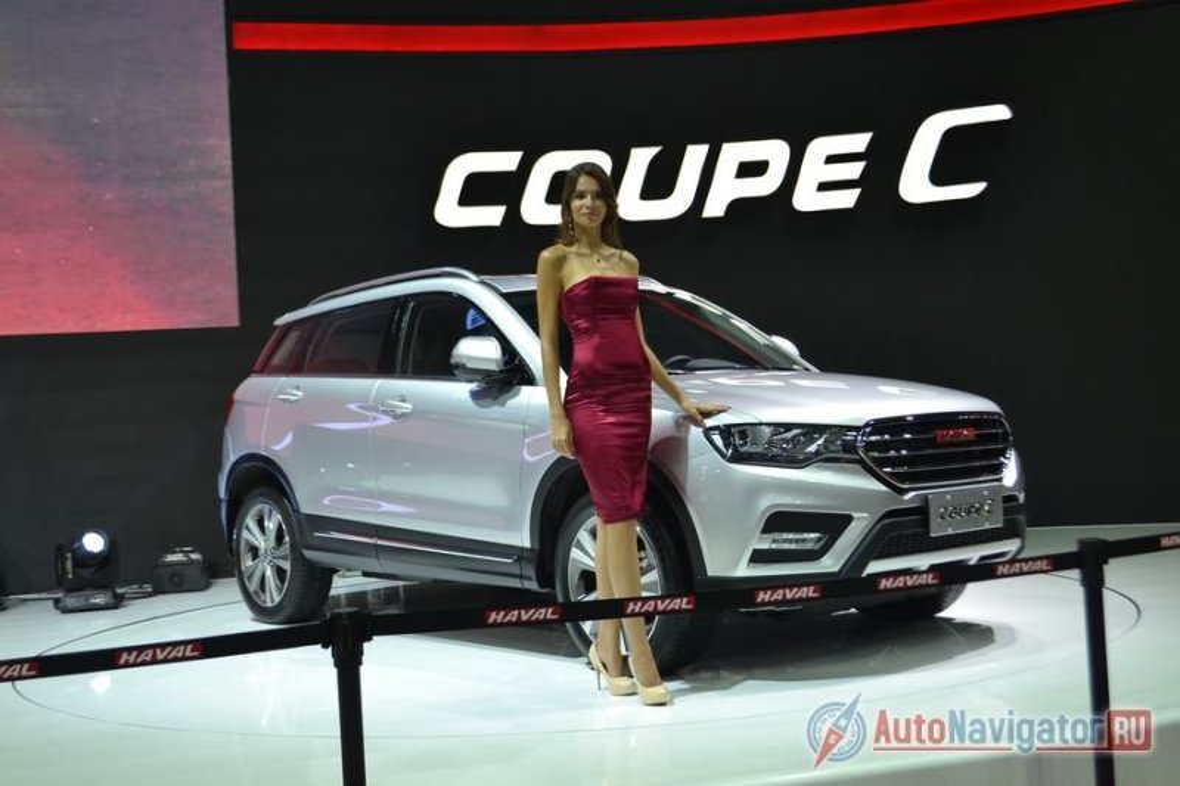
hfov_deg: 45.0
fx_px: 1425
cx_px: 590
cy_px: 393
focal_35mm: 44
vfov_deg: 30.8
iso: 400
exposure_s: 1/100
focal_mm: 29
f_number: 5
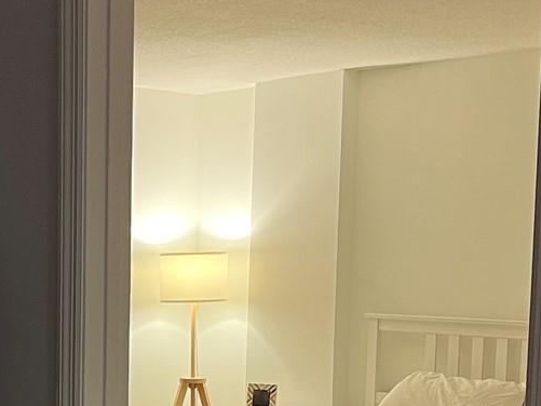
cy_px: 408
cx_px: 56
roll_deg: +0.9
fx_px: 1297
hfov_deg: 23.0
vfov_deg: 17.4
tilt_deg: -6.6
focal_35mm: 83
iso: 125
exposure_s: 1/60
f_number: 1.6
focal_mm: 5.1
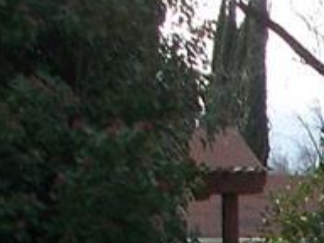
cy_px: 619
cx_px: 827
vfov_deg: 5.1
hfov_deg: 6.6
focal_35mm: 281
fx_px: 2630
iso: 64
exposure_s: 1/400
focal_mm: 7.54
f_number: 2.8
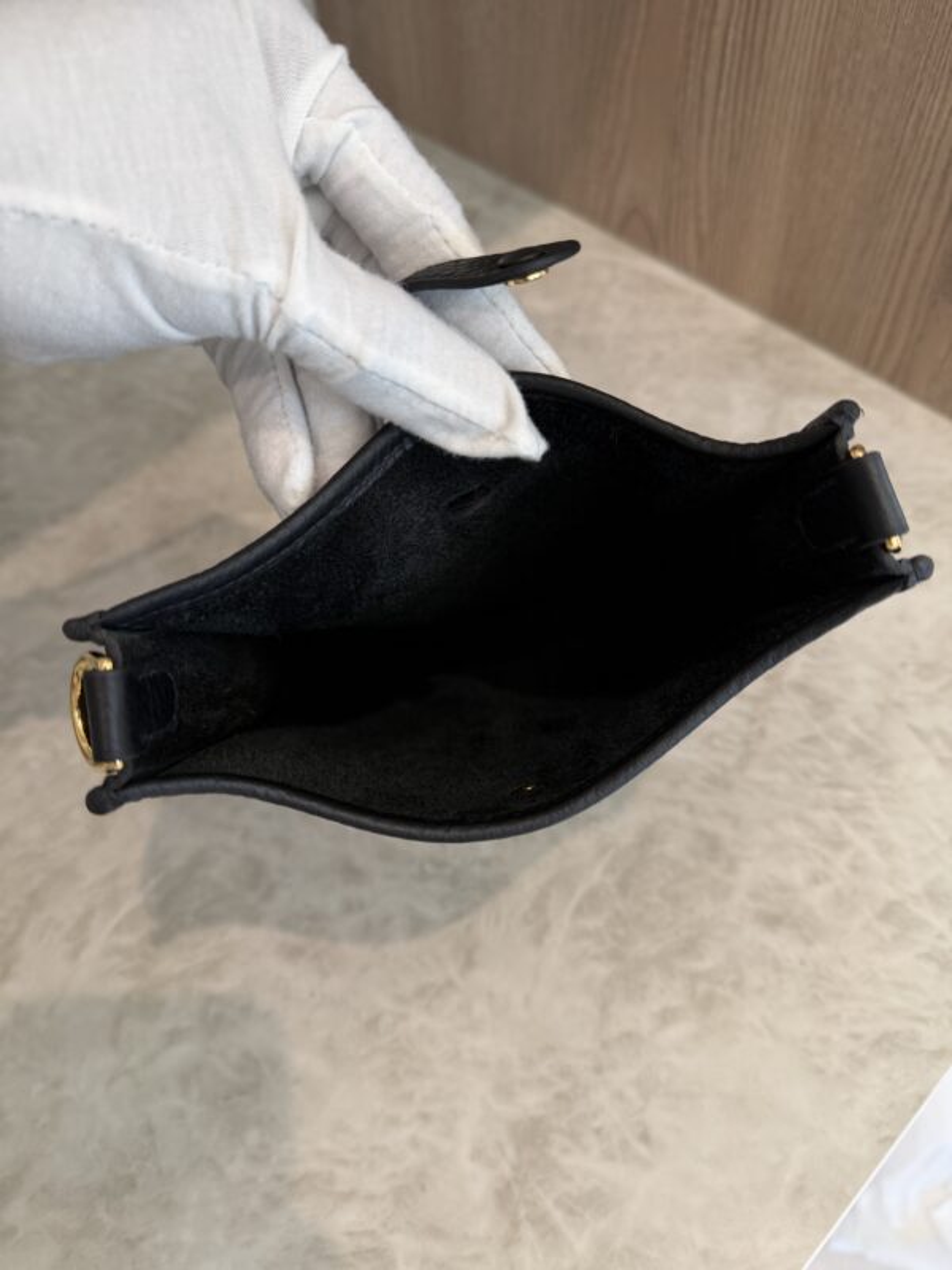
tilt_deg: -56.5
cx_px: 476
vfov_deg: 71.6
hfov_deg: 56.8
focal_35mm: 24
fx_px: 880
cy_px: 635
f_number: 1.78
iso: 200
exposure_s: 1/120
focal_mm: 6.76
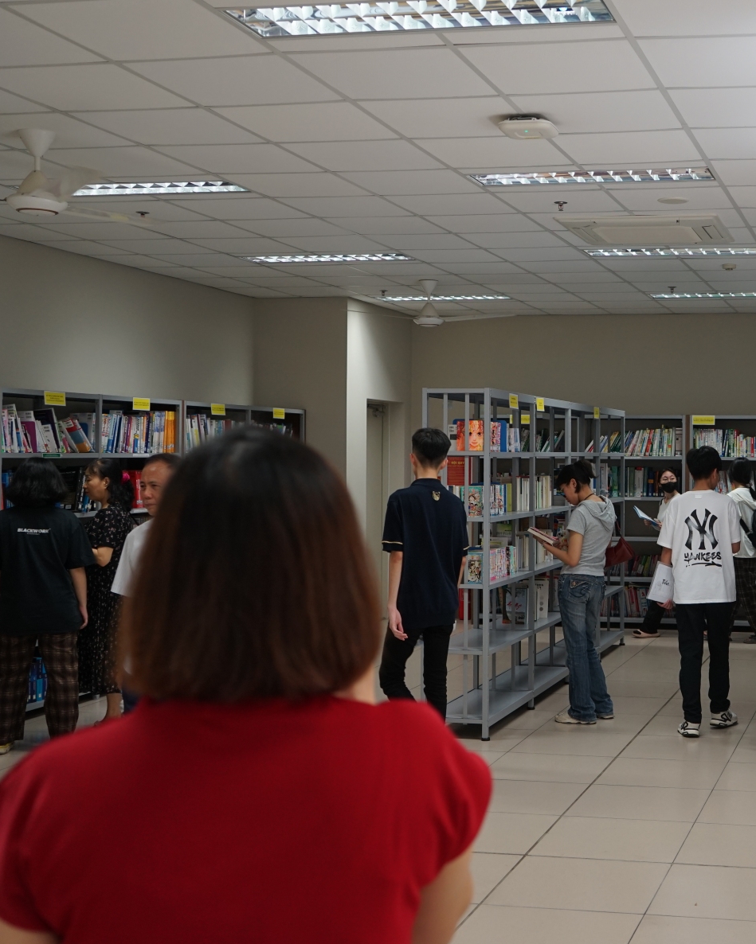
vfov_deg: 39.5
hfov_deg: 30.7
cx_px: 674
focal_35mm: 47
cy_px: 470
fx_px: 1314
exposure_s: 1/160
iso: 640
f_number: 4
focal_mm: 33
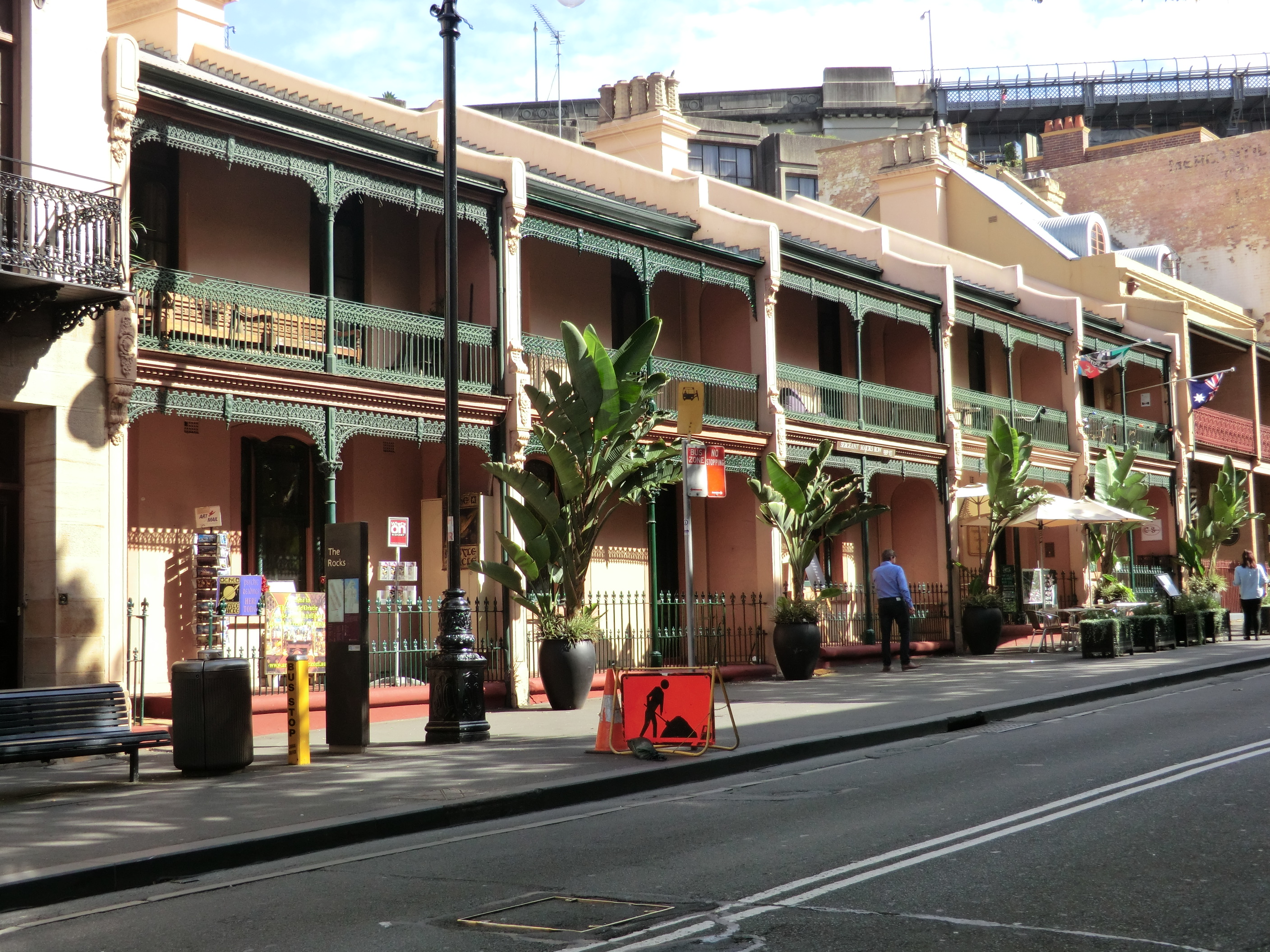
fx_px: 1724
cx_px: 635
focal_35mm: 47
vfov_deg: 30.9
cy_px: 476
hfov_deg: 40.4
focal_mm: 8.4
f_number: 4
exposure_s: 1/250
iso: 80
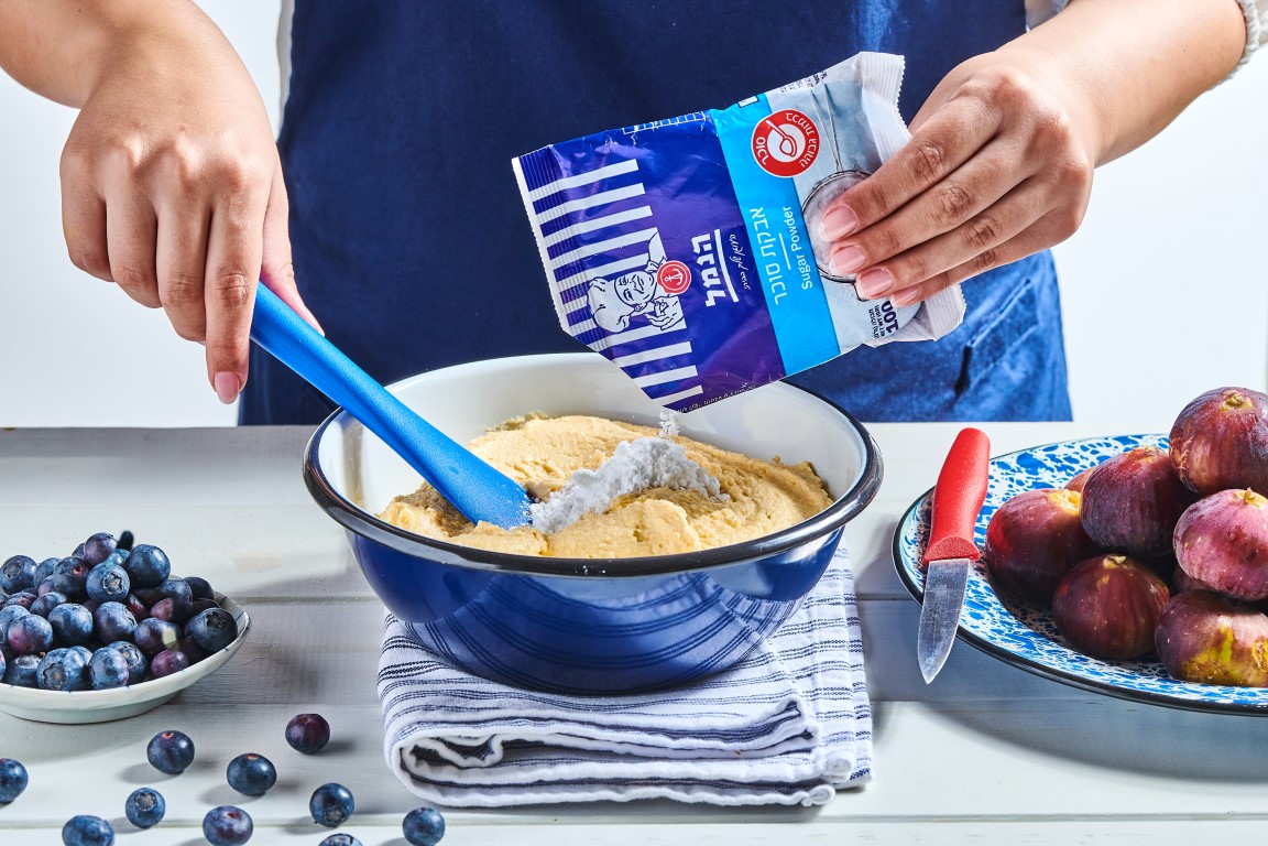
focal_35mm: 90
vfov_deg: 15.2
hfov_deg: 22.6
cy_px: 423
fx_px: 3170
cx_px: 634
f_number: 13
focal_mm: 90
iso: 400
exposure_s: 1/200
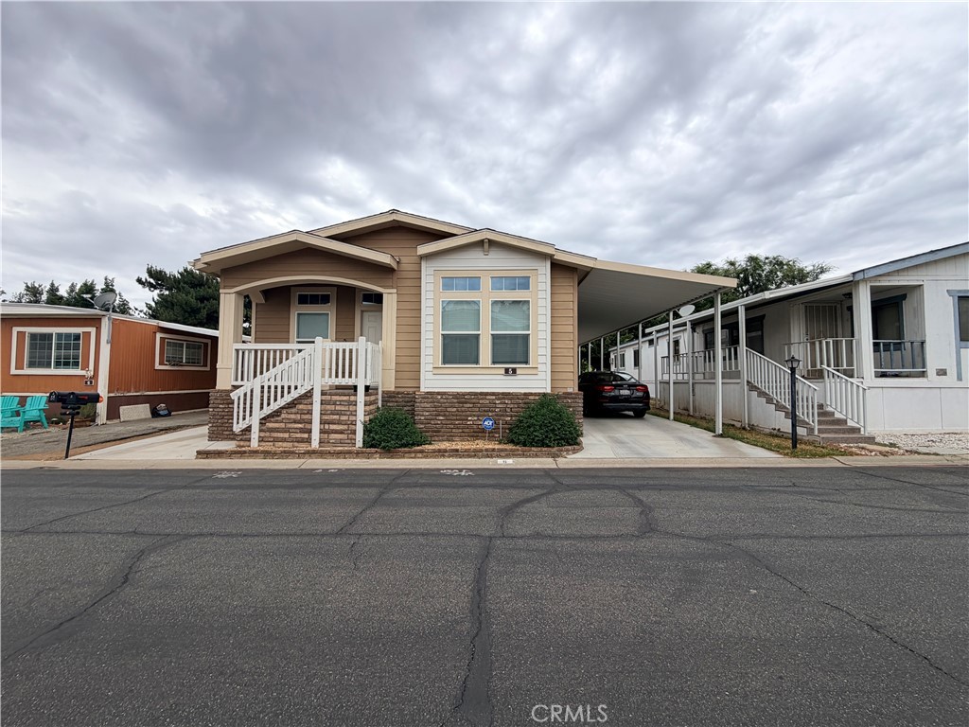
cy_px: 364
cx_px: 484
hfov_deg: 102.1
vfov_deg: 85.7
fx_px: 392
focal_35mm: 14
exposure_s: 1/770
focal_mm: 2.22
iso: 40
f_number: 2.2
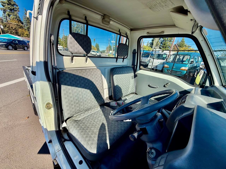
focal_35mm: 14
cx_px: 113
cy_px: 84
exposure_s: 1/726
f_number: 2.2
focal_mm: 2.22
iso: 40
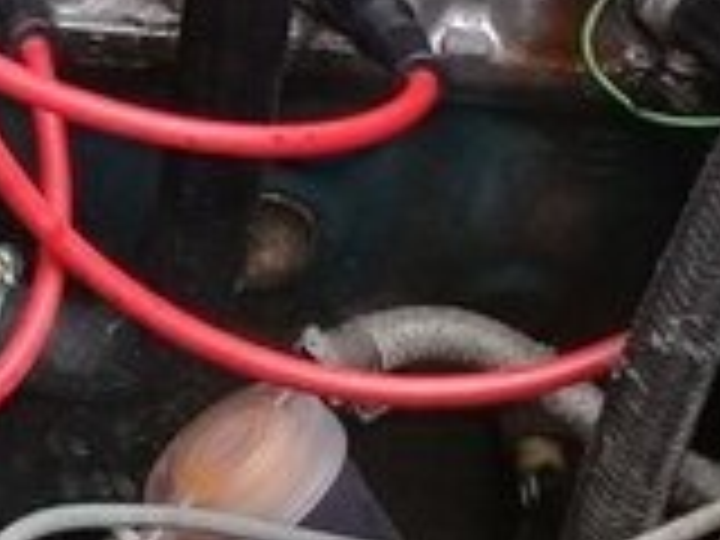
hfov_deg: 15.0
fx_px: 2662
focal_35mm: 128
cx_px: -68
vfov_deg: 11.2
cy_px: -214
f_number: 2.2
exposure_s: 1/50
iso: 64
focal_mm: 3.3
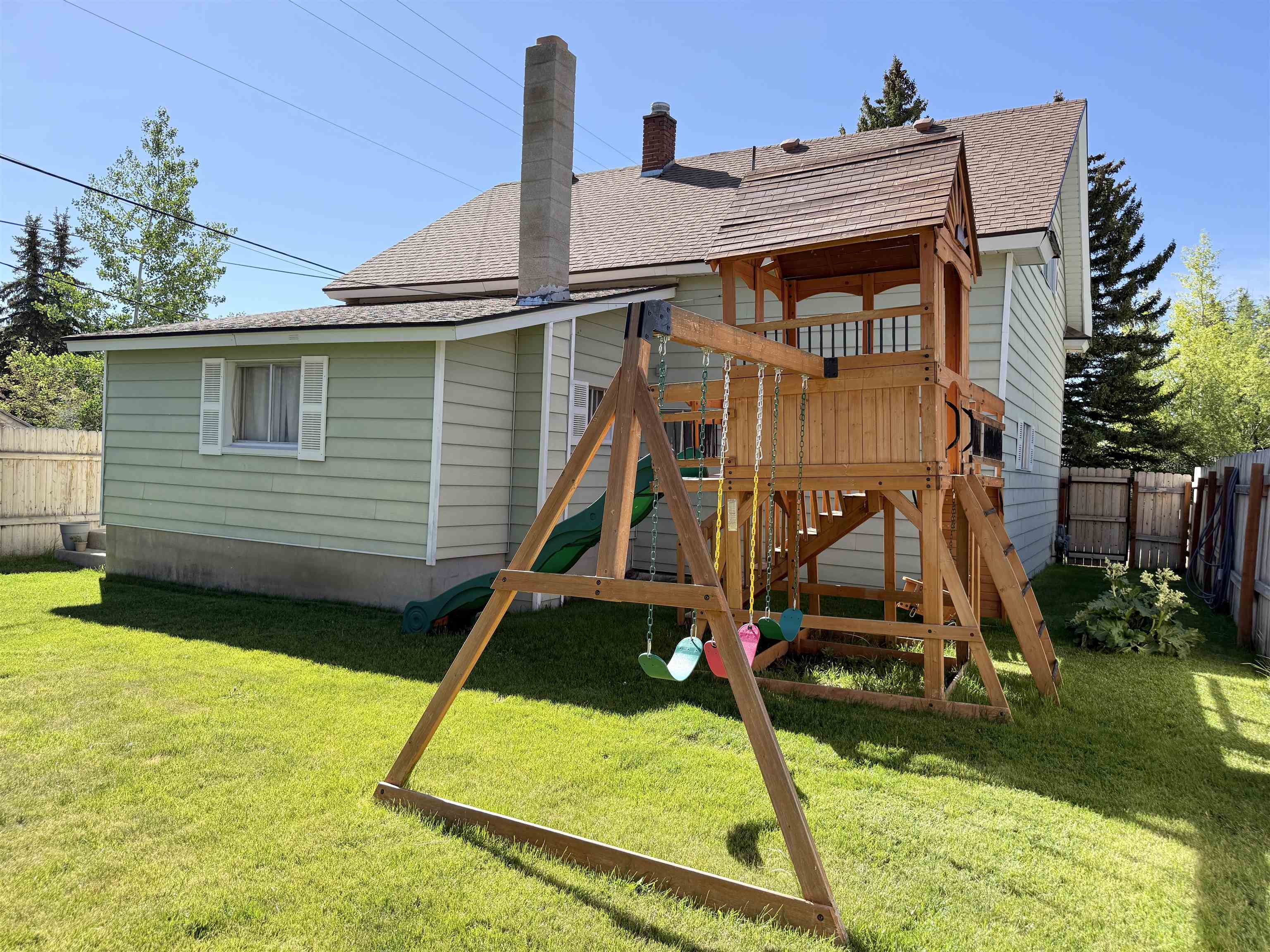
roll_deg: -2.4
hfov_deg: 71.6
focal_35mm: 24
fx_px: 881
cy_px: 476
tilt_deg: -0.9
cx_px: 635
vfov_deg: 56.8
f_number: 1.78
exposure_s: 1/3021
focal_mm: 6.76
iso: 100
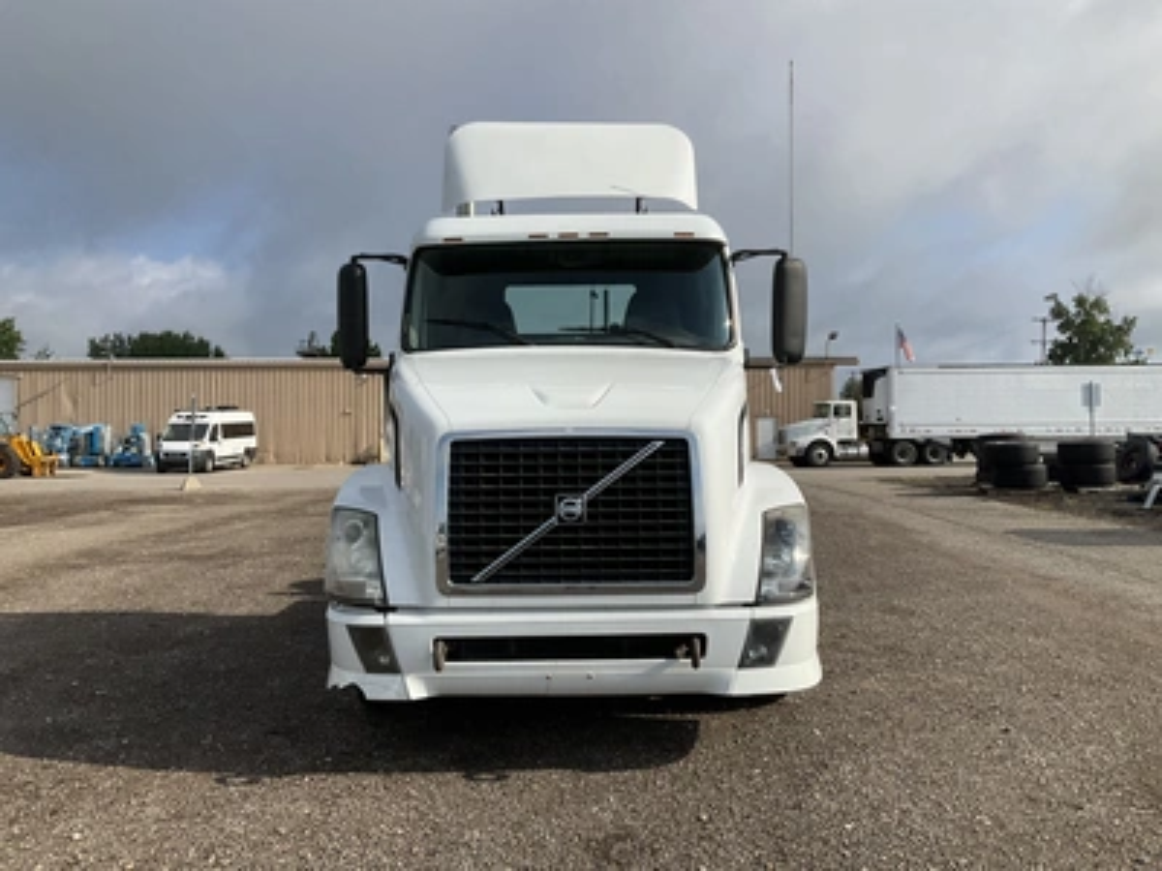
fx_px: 973
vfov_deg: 48.2
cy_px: 436
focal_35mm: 29
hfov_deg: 61.7
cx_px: 581
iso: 25
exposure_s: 1/2667
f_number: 1.8
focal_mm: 3
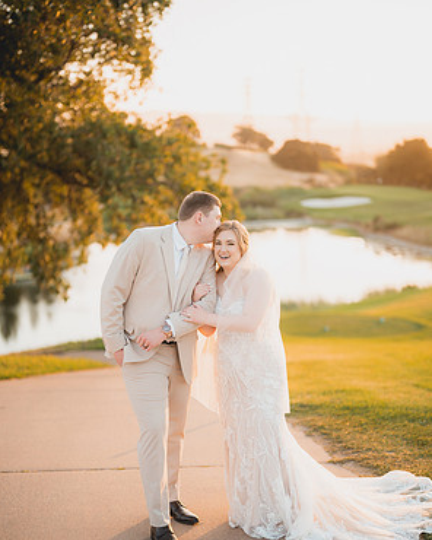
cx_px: 216
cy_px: 320
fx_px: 911
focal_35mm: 57
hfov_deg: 26.7
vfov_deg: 32.9
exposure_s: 1/500
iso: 125
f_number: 1.2
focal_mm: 50
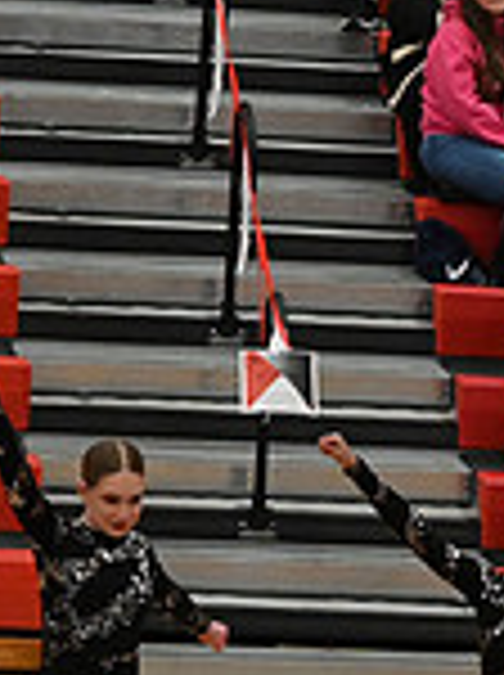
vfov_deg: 5.1
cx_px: 1264
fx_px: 7612
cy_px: 767
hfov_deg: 3.7
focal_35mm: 391
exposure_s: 1/400
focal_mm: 70
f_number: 4
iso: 5000
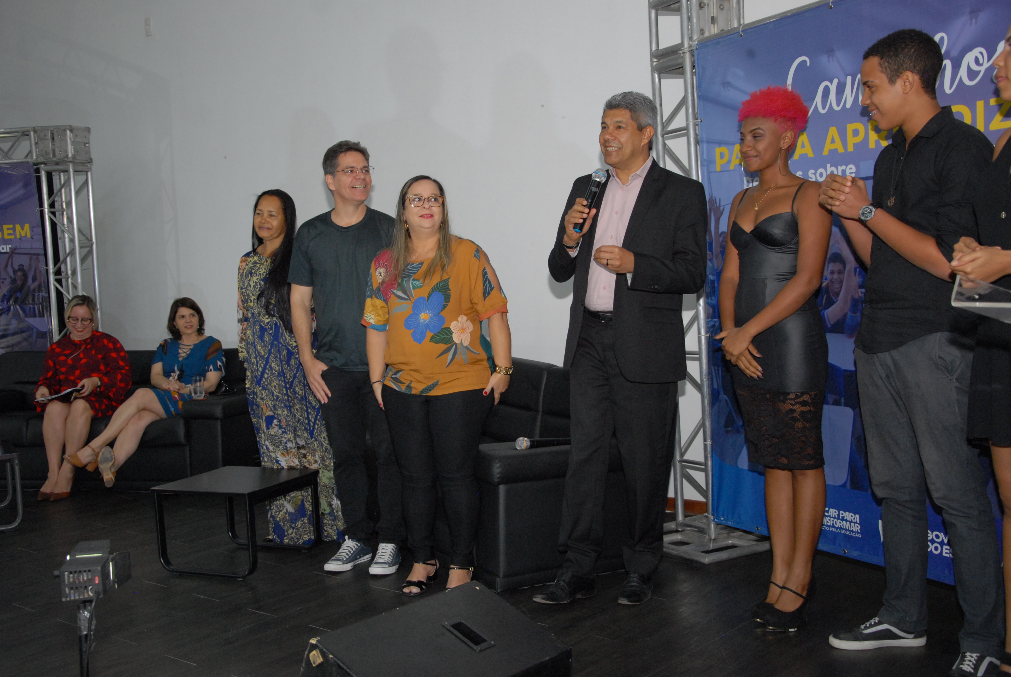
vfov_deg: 34.3
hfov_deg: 49.5
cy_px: 338
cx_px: 506
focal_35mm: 39
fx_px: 1097
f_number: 4.5
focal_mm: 26
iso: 640
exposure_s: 1/60
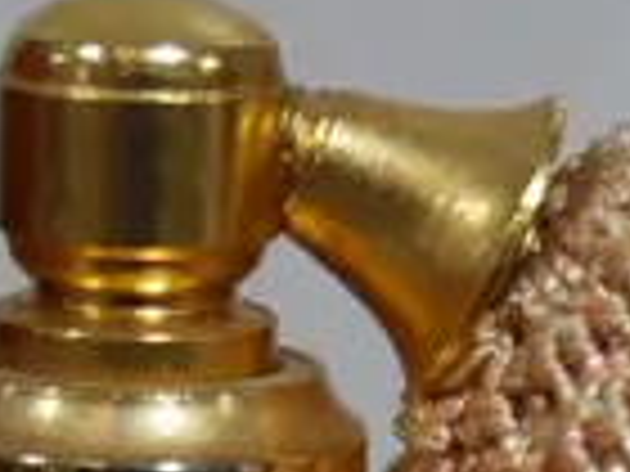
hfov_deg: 7.1
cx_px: 99
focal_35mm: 277
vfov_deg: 5.1
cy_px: 1335
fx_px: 5041
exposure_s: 1/60
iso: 320
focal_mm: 19
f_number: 4.1
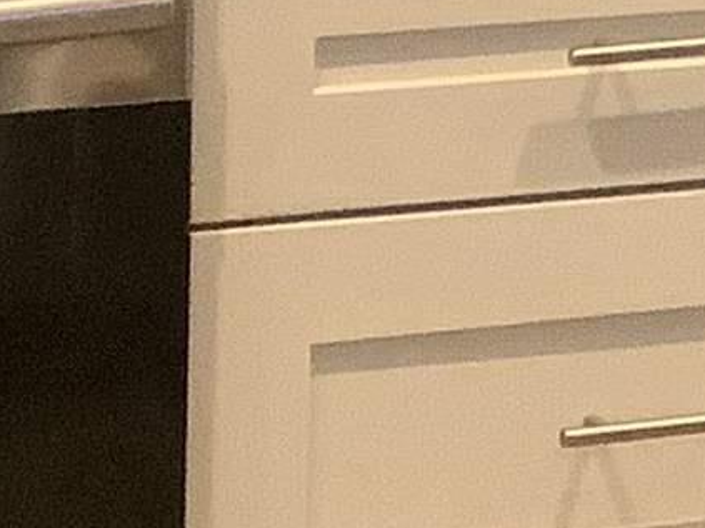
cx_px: 1130
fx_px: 4581
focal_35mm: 225
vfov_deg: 6.5
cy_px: -338
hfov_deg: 8.6
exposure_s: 1/40
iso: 320
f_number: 2.4
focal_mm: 3.3
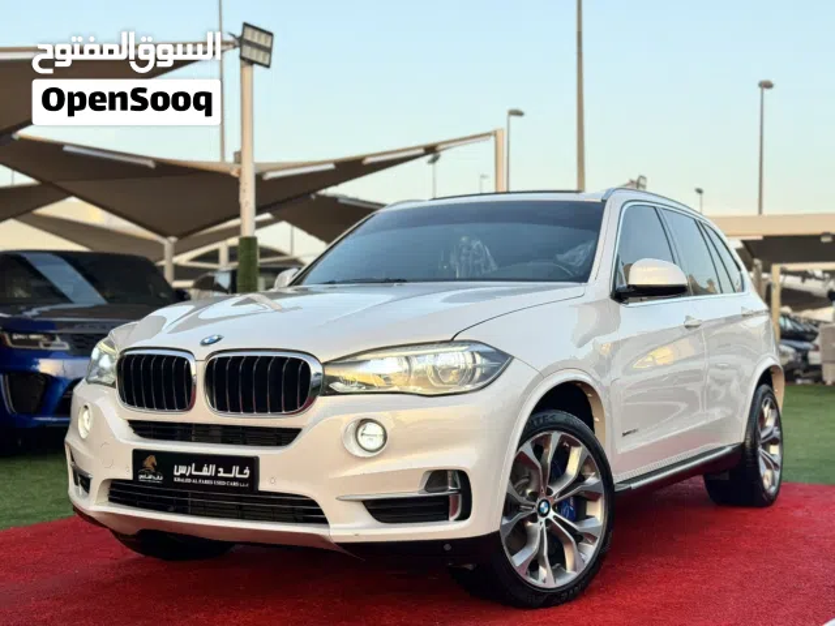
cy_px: 313
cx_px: 418
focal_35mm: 48
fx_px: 1158
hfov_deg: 39.7
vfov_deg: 30.3
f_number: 1.78
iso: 100
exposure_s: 1/499
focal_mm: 6.76
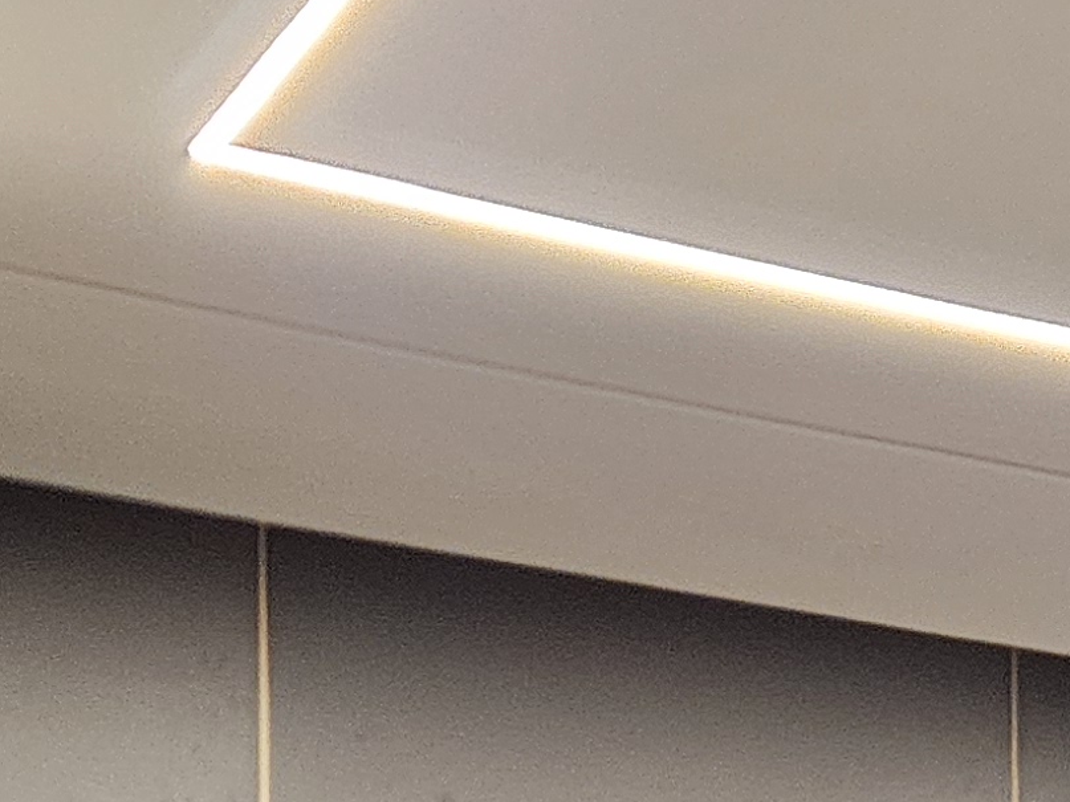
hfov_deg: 17.0
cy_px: 1616
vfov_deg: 11.6
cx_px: 996
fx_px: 3523
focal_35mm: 114
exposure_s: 1/50
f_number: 1.8
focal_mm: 5.4
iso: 640
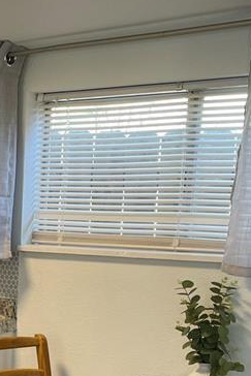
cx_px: -75
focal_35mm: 76
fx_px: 794
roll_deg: -0.5
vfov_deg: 25.9
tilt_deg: -9.4
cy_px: 324
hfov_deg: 16.9
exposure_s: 1/60
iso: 64
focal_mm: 4.2
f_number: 1.6
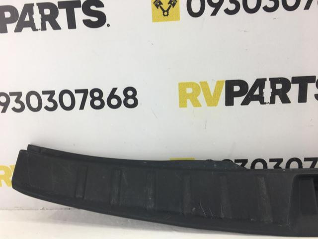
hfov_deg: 61.7
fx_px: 266
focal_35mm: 29
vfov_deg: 48.2
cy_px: 120
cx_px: 159
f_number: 2.2
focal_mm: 4.15
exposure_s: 1/50
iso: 25
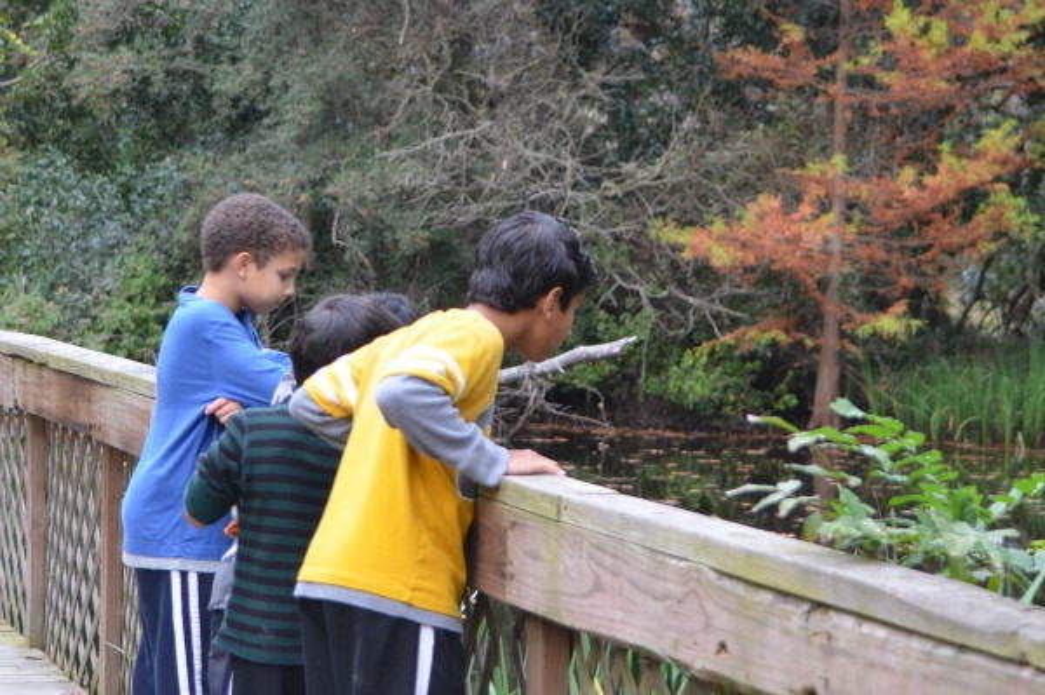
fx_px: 2393
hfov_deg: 24.6
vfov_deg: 16.5
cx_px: 522
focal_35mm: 82
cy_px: 348
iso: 450
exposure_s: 1/60
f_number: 4.5
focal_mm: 55
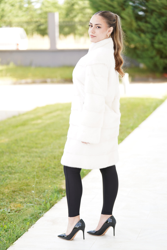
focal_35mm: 100
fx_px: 696
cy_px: 125
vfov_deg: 20.4
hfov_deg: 13.7
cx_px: 84
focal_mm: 100
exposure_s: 1/250
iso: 200
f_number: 2.8
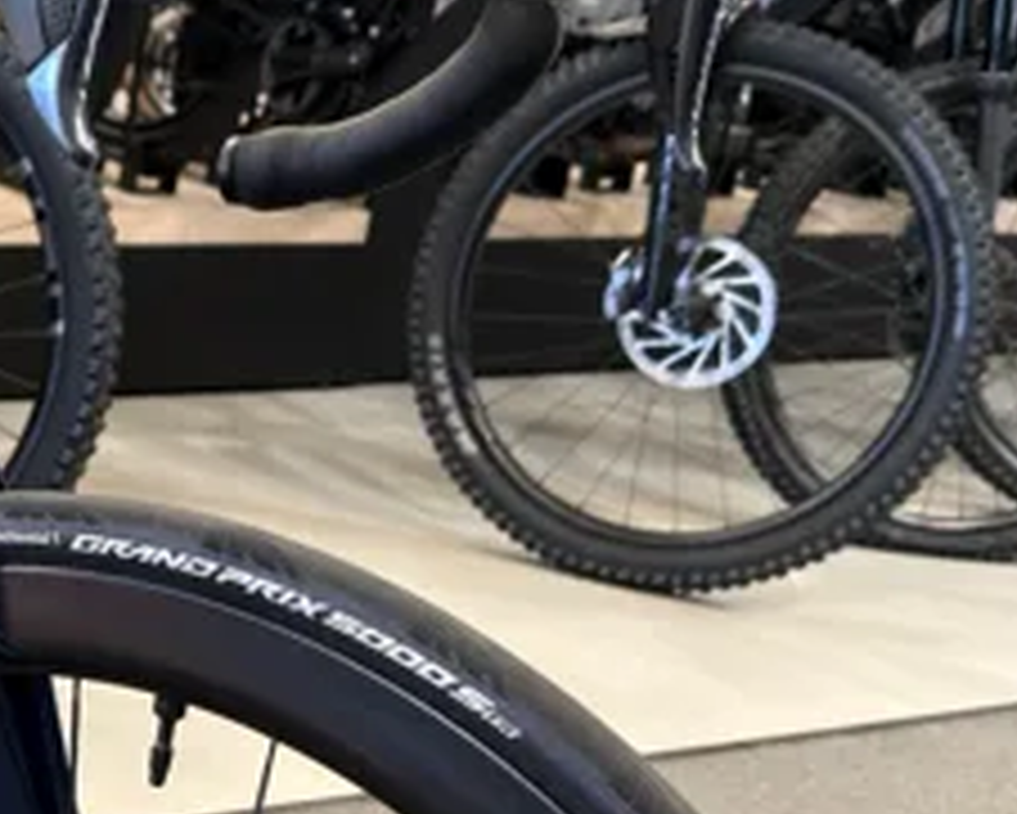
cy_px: 783
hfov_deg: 21.6
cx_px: -158
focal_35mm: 83
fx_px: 2499
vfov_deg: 18.1
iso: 200
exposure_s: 1/60
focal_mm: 6.76
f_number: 1.78
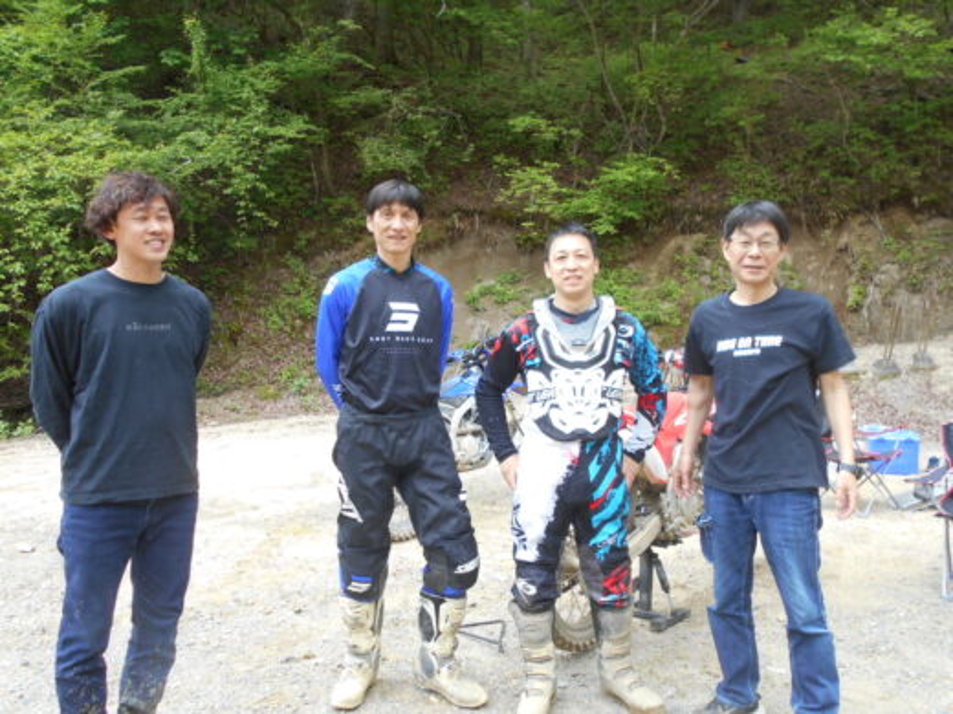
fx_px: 826
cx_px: 476
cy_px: 357
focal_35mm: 30
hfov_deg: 60.0
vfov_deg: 46.8
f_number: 3.4
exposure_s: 1/125
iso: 80
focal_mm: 5.1
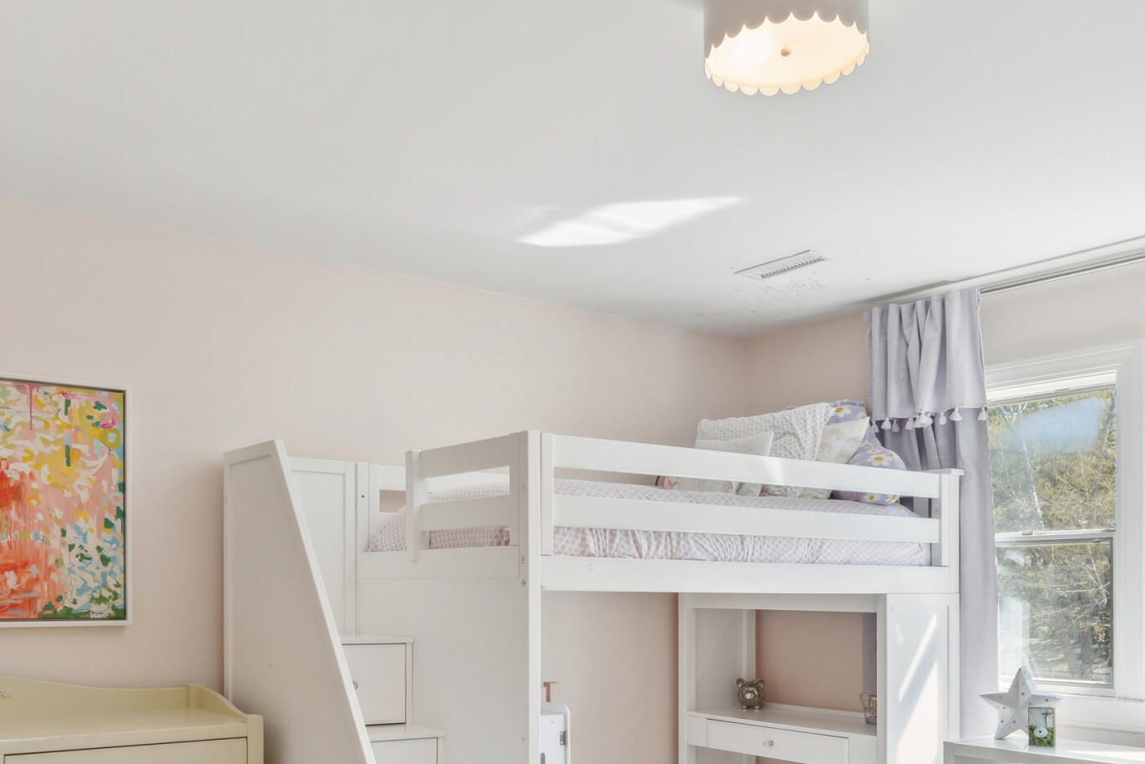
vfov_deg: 36.3
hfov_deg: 54.1
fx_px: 1113
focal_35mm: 35
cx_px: 472
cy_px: 631
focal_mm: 16
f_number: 8
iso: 400
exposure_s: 1/30
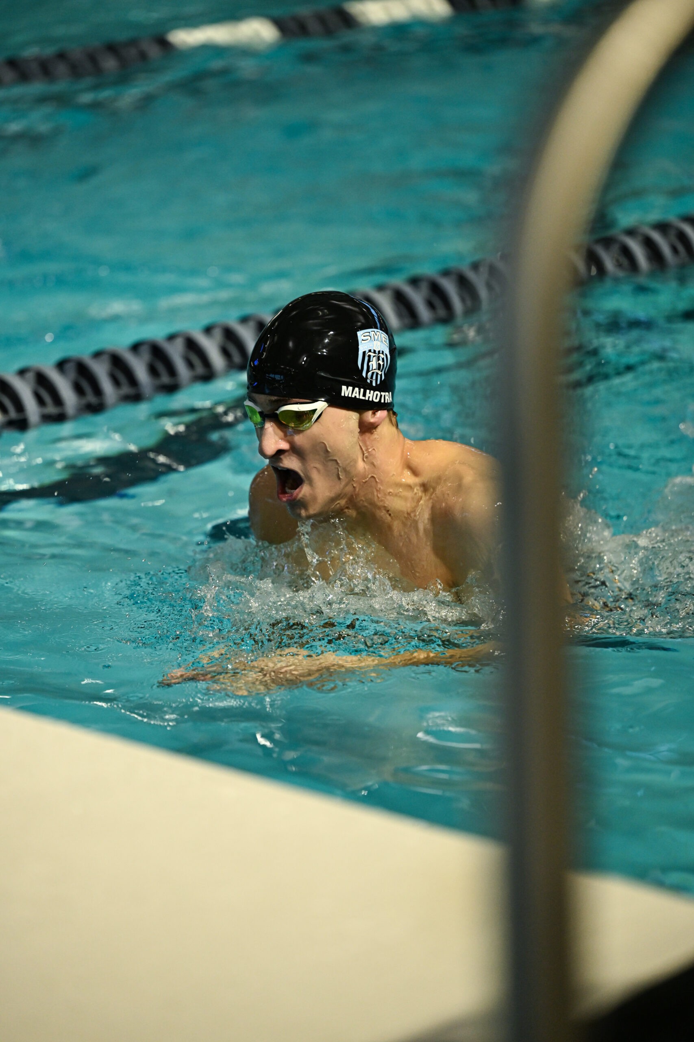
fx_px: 3903
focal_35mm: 135
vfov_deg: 15.2
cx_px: 347
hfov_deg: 10.2
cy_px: 521
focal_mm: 135
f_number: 2.8
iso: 2000
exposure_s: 1/800
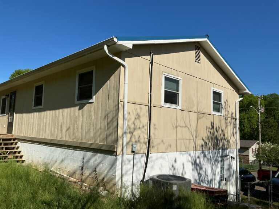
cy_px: 104
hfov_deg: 61.7
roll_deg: -1.5
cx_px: 140
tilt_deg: +6.5
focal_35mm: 29
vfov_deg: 48.2
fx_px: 234
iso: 25
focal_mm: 3
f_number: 1.8
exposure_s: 1/4065
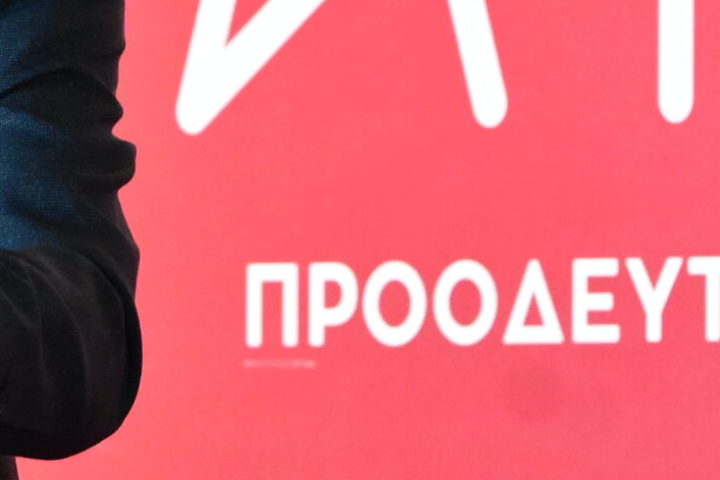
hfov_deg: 2.5
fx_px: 16322
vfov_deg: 1.7
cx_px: 421
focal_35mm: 816
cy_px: -183
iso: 6400
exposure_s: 1/320
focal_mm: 150
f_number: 5
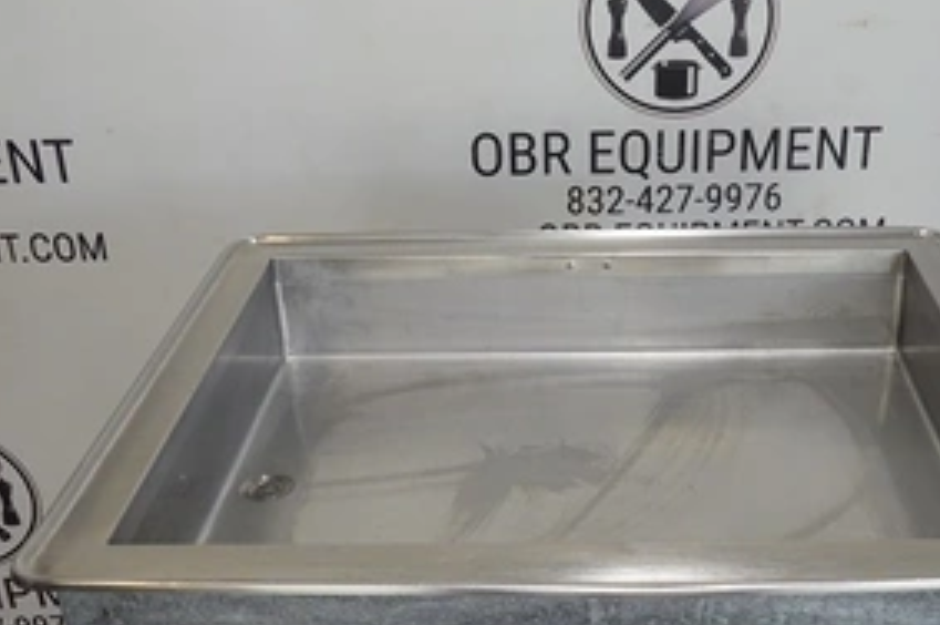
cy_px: 342
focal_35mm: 48
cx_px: 598
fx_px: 1252
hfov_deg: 40.8
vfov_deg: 28.0
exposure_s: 1/40
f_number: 9
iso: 1000
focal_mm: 12.76
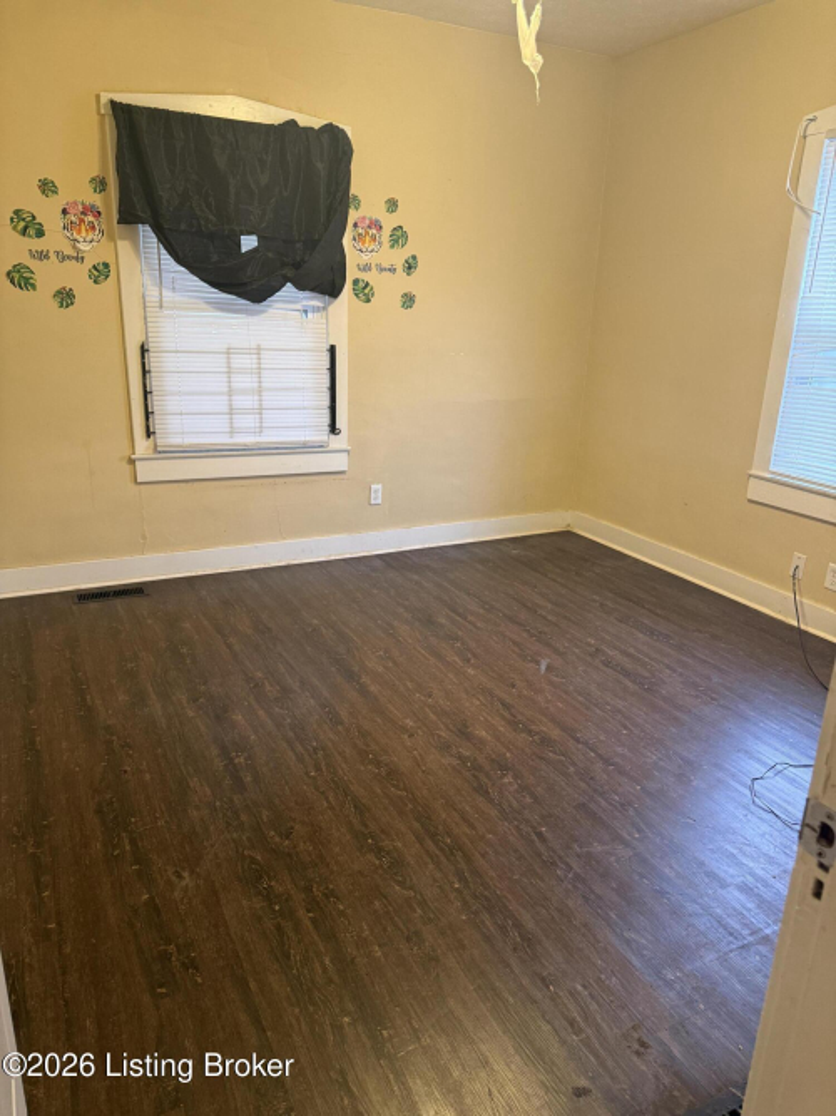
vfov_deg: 71.6
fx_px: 773
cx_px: 418
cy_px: 558
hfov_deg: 56.8
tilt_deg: -17.3
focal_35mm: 24
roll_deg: -2.8
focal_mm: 6.76
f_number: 1.78
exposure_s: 1/60
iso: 320
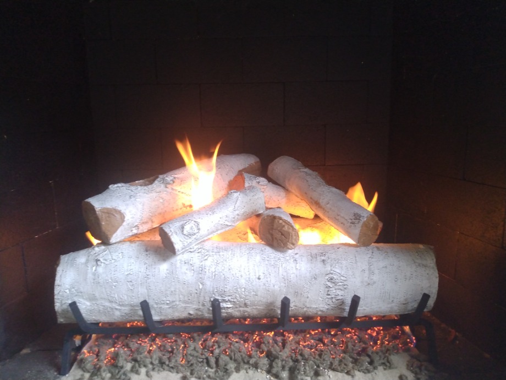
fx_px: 292
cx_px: 253
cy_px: 190
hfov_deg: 81.7
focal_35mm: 20
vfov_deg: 66.0
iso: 369
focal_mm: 3.54
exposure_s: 1/30
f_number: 2
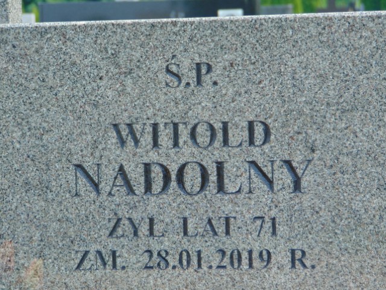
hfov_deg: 9.7
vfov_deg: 7.3
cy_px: 145
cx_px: 193
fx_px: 2264
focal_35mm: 203
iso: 80
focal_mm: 36.4
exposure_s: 1/200
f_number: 4.1
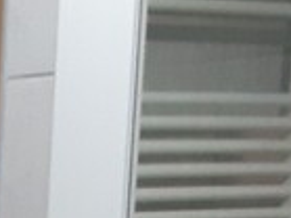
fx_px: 1613
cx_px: -461
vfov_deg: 7.0
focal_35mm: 192
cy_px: 614
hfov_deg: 9.0
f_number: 1.7
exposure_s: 1/60
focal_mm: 3.92
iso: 160
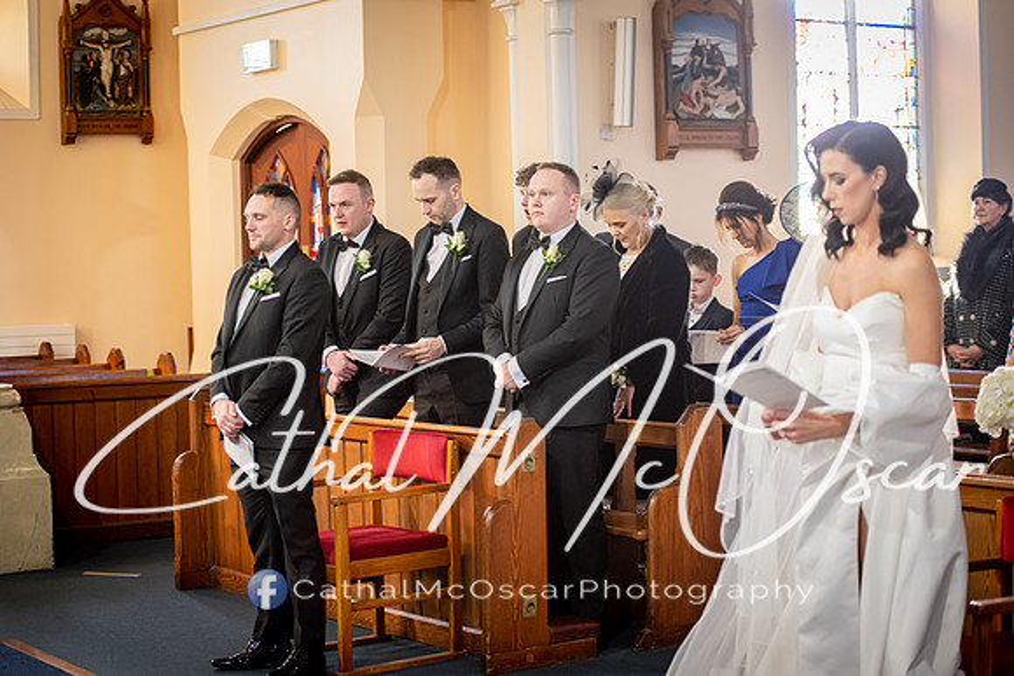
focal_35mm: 100
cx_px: 507
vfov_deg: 13.7
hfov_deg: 20.4
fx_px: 2817
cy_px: 338
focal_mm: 100
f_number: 2.8
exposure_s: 1/160
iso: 1600
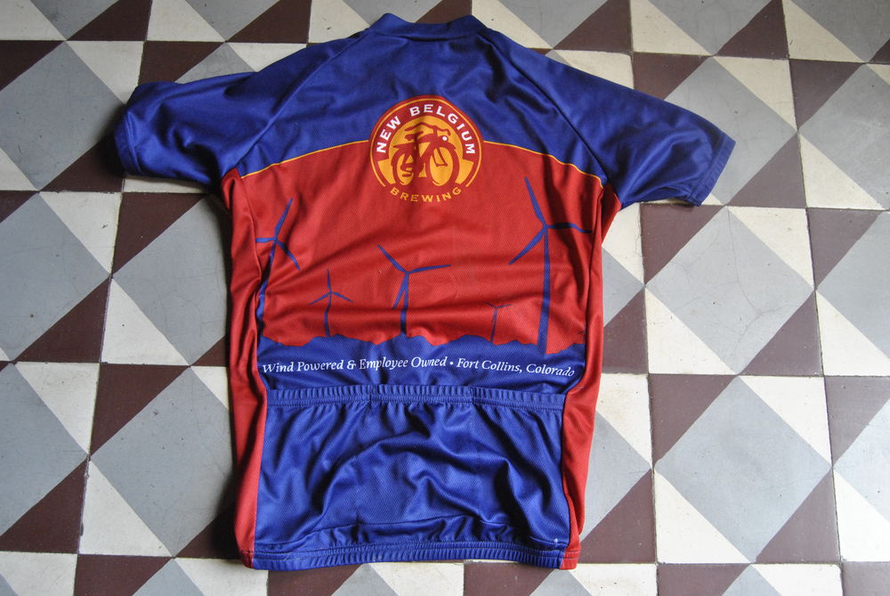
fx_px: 742
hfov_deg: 61.9
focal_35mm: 30
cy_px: 298
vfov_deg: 43.7
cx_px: 445
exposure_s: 1/13
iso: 800
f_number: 7.1
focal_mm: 20
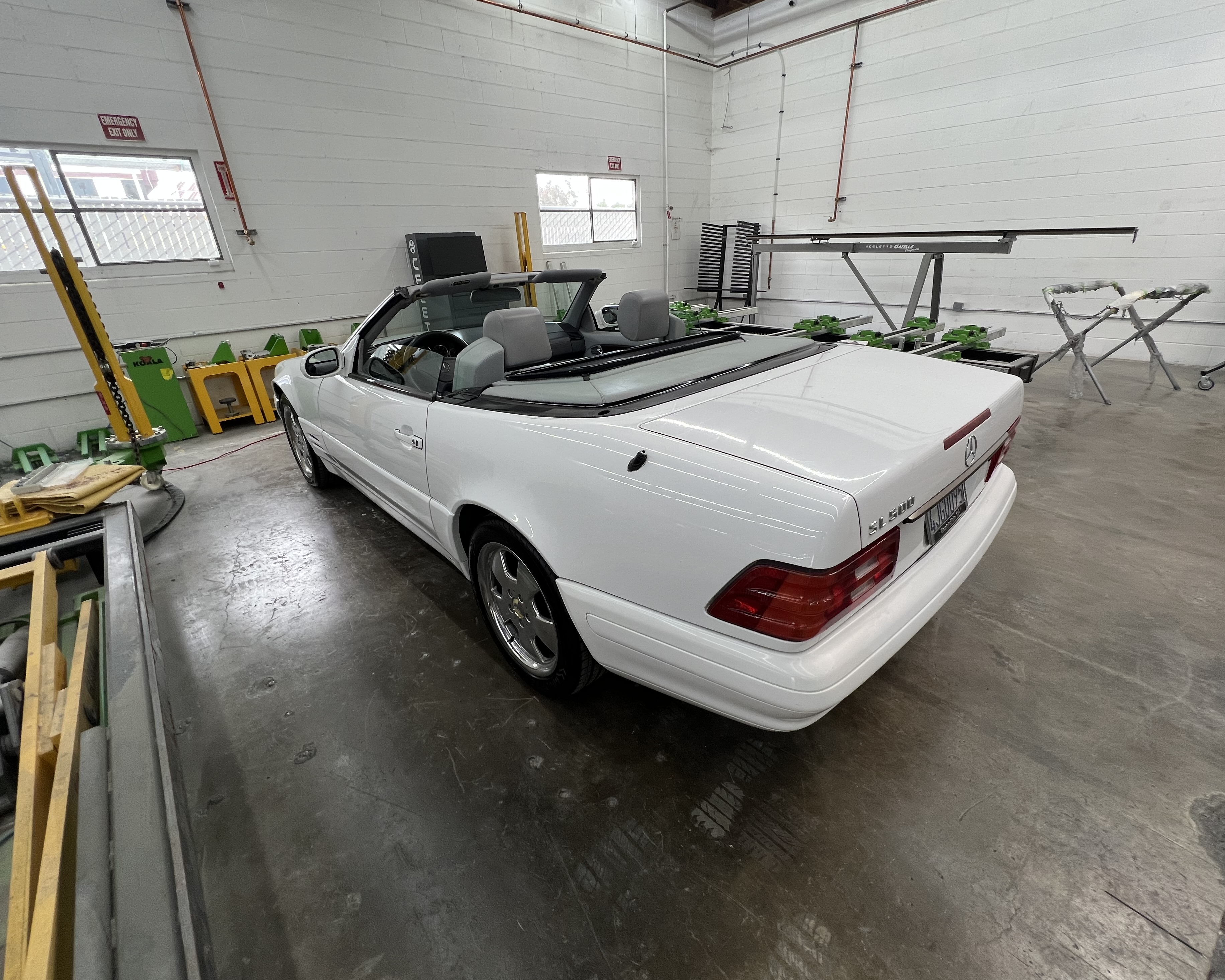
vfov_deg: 88.0
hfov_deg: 100.7
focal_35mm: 14
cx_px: 627
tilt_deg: -24.5
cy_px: 485
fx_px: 508
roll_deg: +2.7
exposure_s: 1/120
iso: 80
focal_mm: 1.57
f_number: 1.8
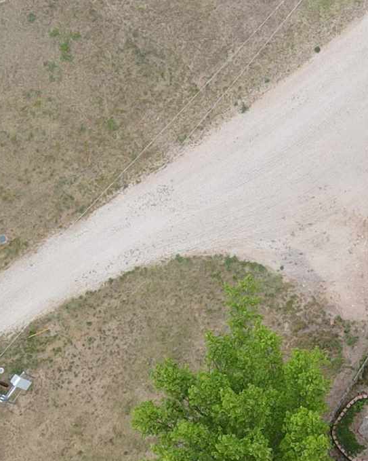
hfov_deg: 14.0
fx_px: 1443
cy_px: 532
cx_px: 460
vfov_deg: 17.4
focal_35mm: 106
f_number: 2.8
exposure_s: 1/160
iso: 100
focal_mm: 4.5
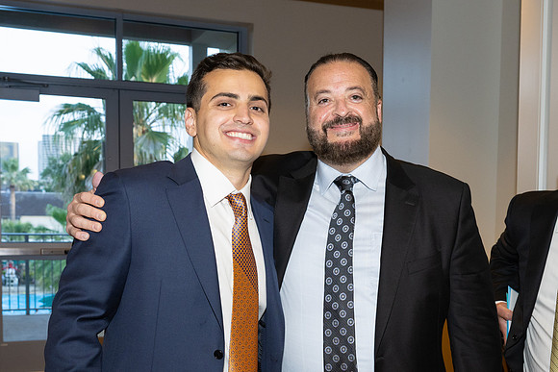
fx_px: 779
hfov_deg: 39.2
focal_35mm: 50
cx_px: 343
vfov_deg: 26.6
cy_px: 273
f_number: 5.6
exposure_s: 1/100
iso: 800
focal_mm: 27.5
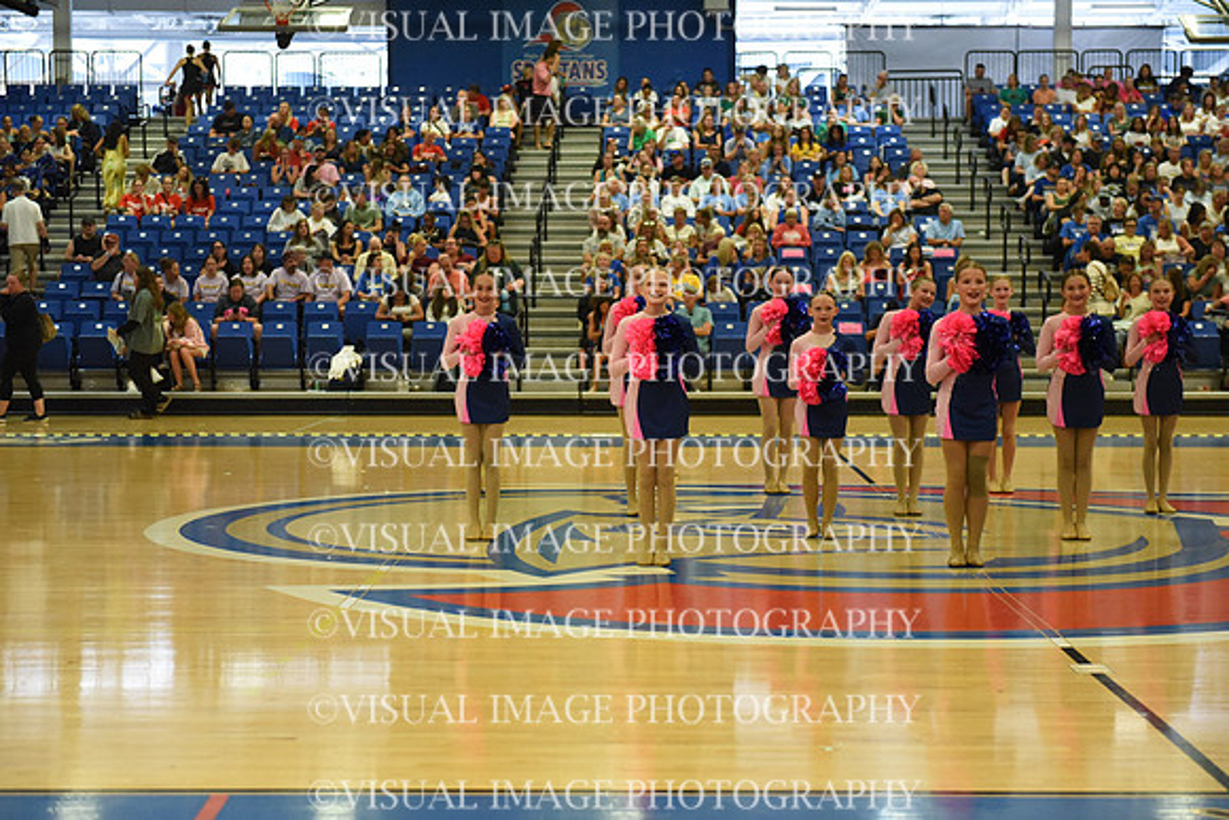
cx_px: 614
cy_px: 410
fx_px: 2390
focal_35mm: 70
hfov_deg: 28.8
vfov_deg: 19.5
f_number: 2.8
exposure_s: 1/1000
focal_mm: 70
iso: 8000
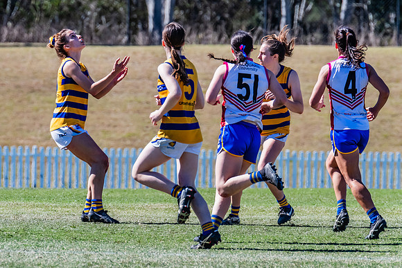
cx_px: 66
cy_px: 102
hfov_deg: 2.9
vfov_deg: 2.0
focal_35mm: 702
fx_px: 7846
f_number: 8
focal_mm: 420
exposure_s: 1/1600
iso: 800
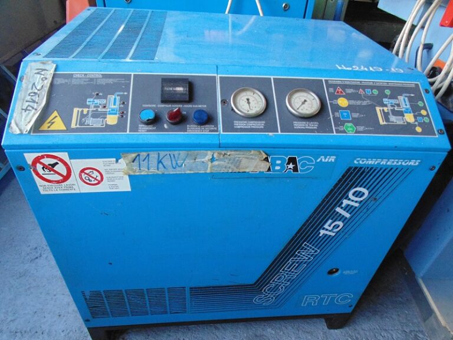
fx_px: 288
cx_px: 226
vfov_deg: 61.1
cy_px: 170
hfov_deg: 76.4
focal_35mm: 22
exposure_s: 1/30
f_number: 3.1
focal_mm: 4
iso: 320
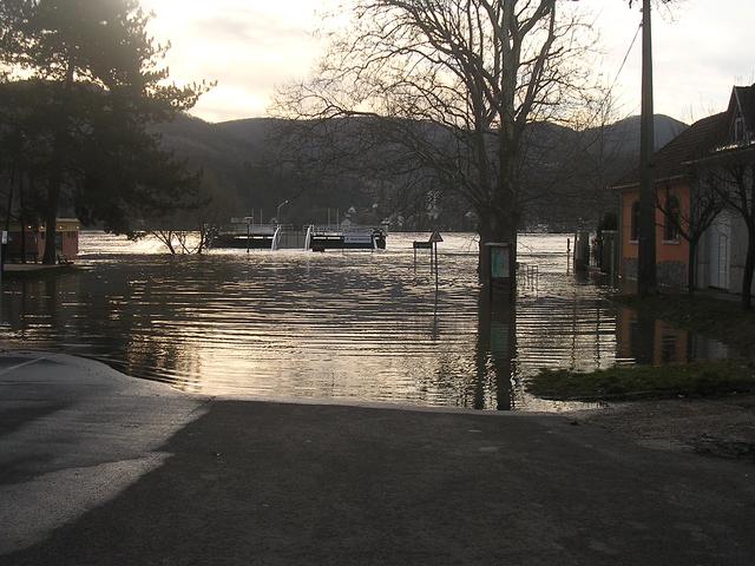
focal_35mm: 49
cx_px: 378
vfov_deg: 29.7
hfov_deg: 38.9
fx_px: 1069
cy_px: 283
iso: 100
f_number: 3.1
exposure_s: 1/486
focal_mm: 7.5
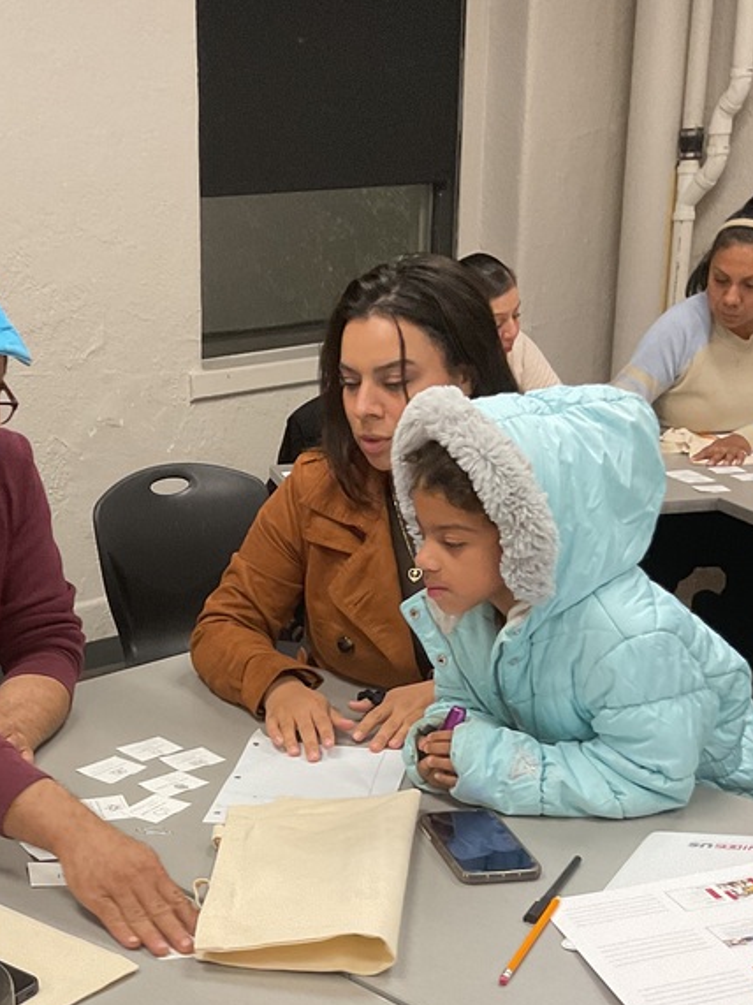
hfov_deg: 27.2
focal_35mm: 52
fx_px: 1509
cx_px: 97
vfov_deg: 35.6
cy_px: 803
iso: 100
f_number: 1.8
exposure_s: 1/60
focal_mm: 3
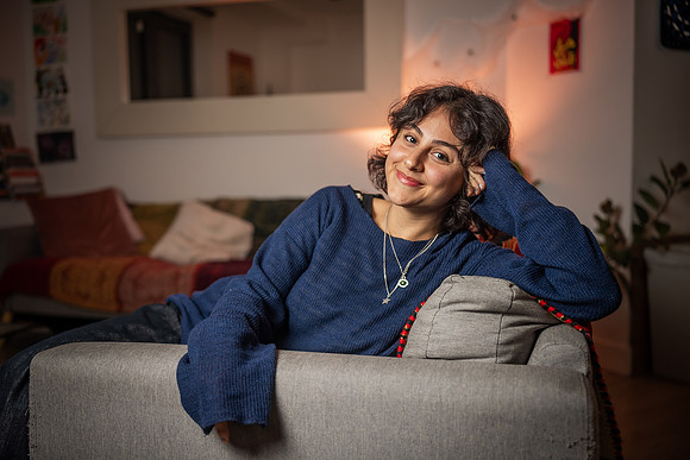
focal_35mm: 35
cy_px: 230
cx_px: 345
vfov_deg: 37.9
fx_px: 671
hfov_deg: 54.4
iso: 125
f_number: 2
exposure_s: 1/60
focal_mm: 35
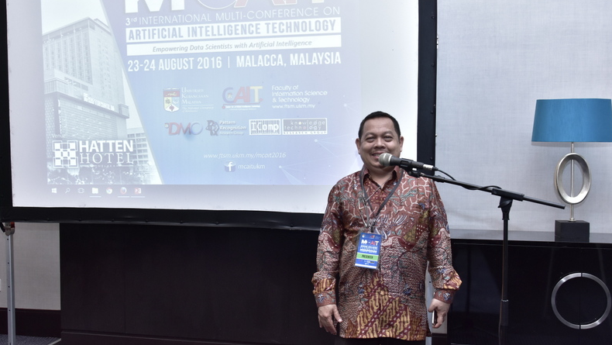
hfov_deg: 56.6
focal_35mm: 35
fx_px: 568
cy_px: 167
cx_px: 308
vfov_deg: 33.7
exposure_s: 1/50
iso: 1000
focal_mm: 22
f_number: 6.3
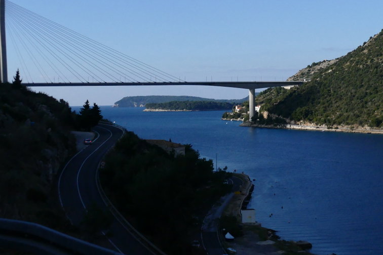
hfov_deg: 27.4
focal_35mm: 73
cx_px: 272
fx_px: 777
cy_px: 77
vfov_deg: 18.6
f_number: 3.2
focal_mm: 16.74
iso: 800
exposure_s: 1/13000
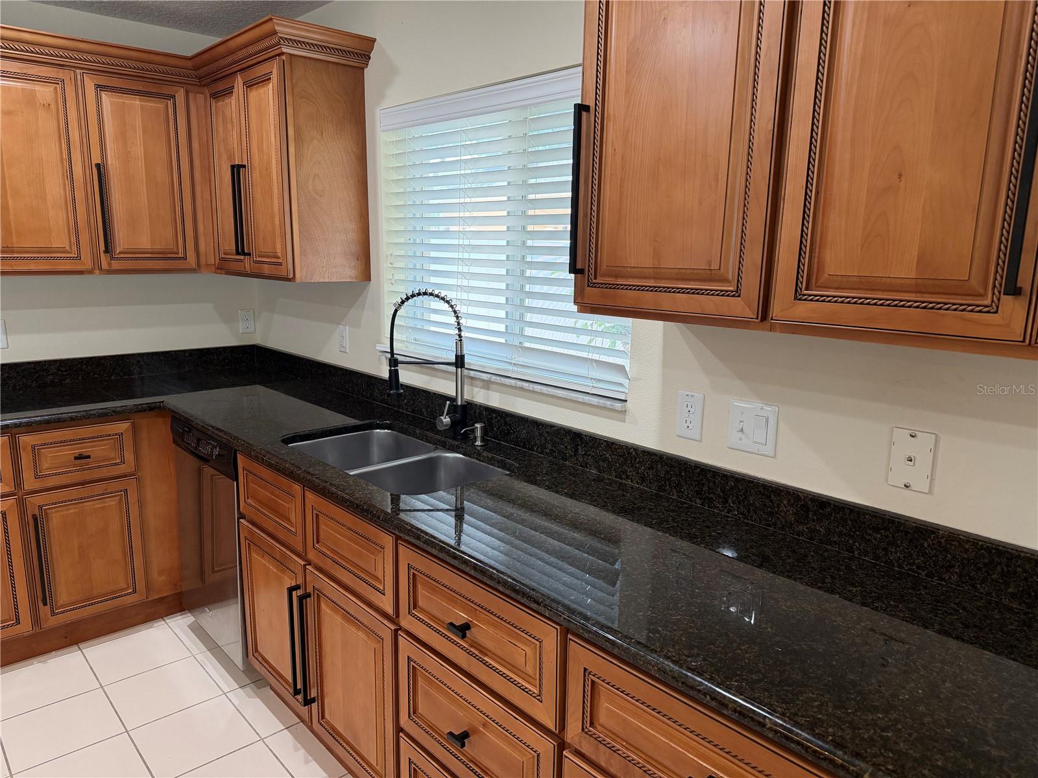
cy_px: 389
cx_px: 519
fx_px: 720
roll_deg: -0.8
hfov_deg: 71.6
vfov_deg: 56.8
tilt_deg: -11.4
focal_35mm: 24
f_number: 1.78
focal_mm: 6.76
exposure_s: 1/120
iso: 320
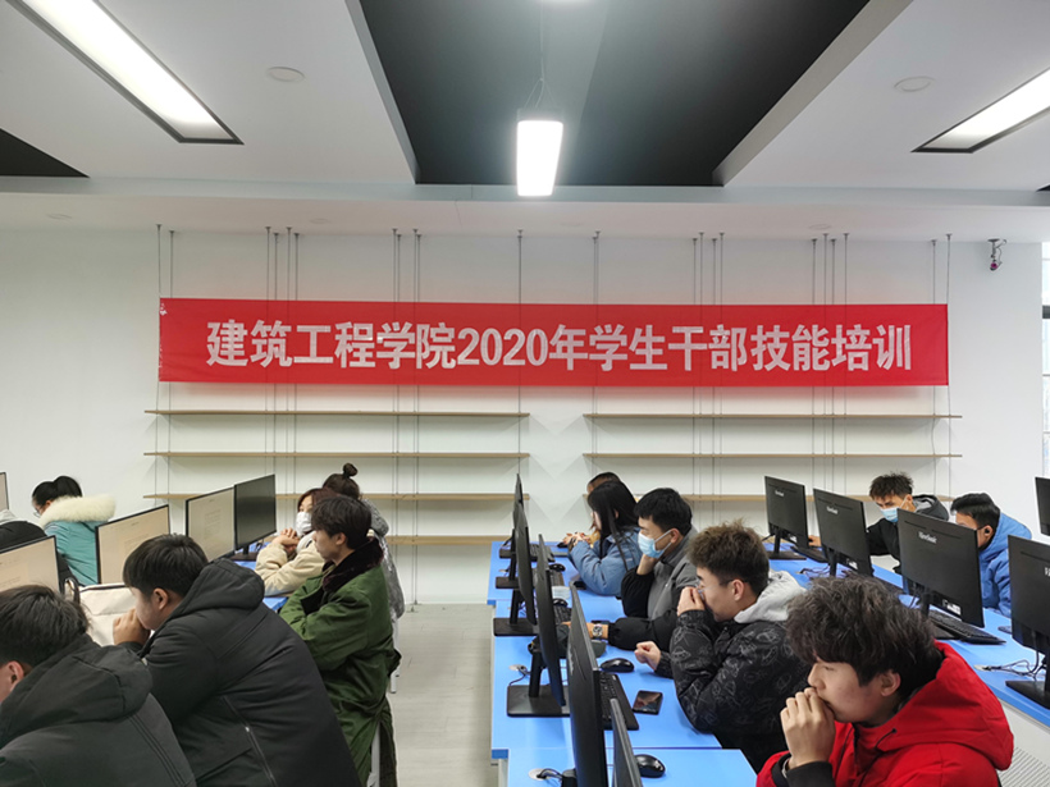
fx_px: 819
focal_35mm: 27
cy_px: 394
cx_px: 525
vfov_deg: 51.4
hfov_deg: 65.3
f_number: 1.6
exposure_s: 1/50
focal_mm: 5.56
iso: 125
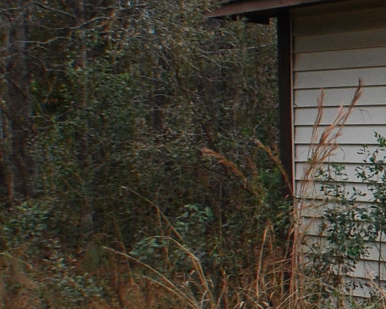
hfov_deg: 11.2
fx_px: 1691
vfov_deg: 10.4
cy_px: 200
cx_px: 885
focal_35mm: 148
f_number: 8
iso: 400
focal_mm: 22
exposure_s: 1/250
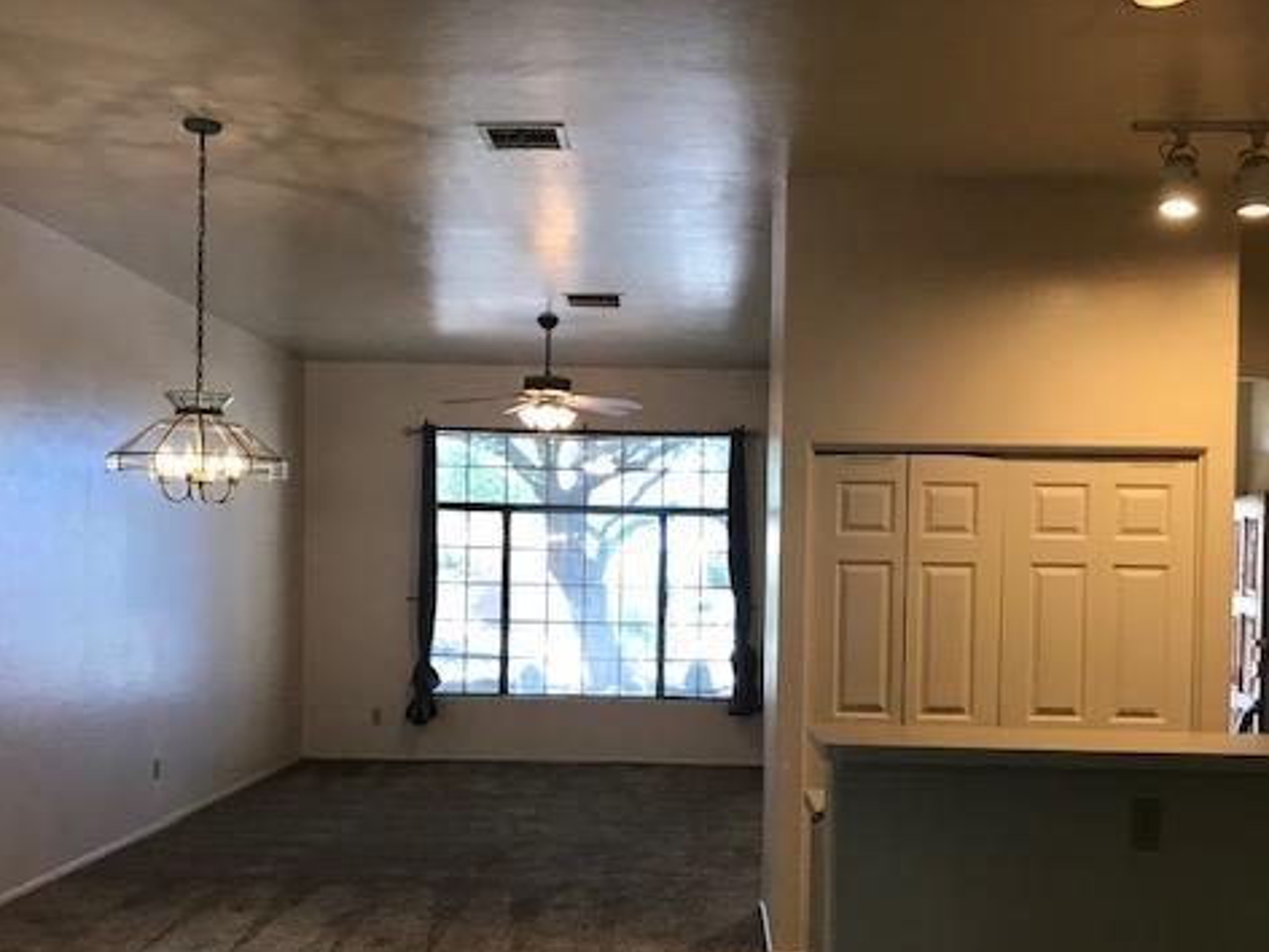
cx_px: 686
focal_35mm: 38
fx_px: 1393
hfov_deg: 48.9
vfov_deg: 37.5
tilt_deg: +0.2
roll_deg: -0.1
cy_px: 597
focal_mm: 3.99
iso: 32
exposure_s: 1/30
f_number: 1.8
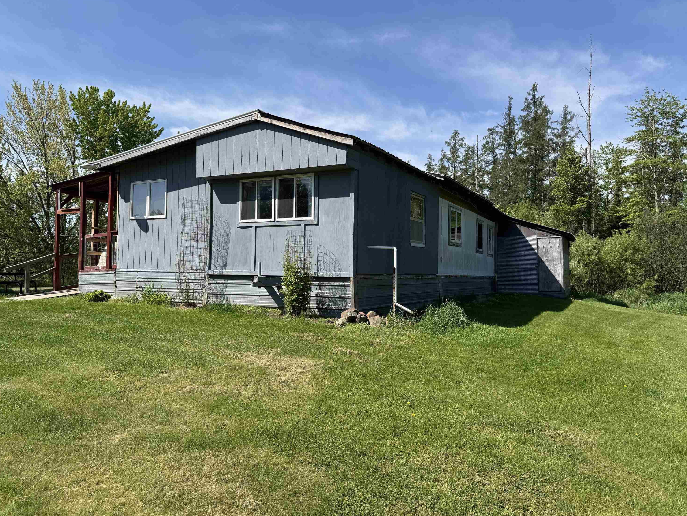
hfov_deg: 69.4
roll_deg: -0.7
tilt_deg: +2.4
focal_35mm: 25
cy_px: 262
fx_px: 496
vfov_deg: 54.9
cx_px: 351
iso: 80
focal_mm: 6.76
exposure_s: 1/3759
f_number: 1.78
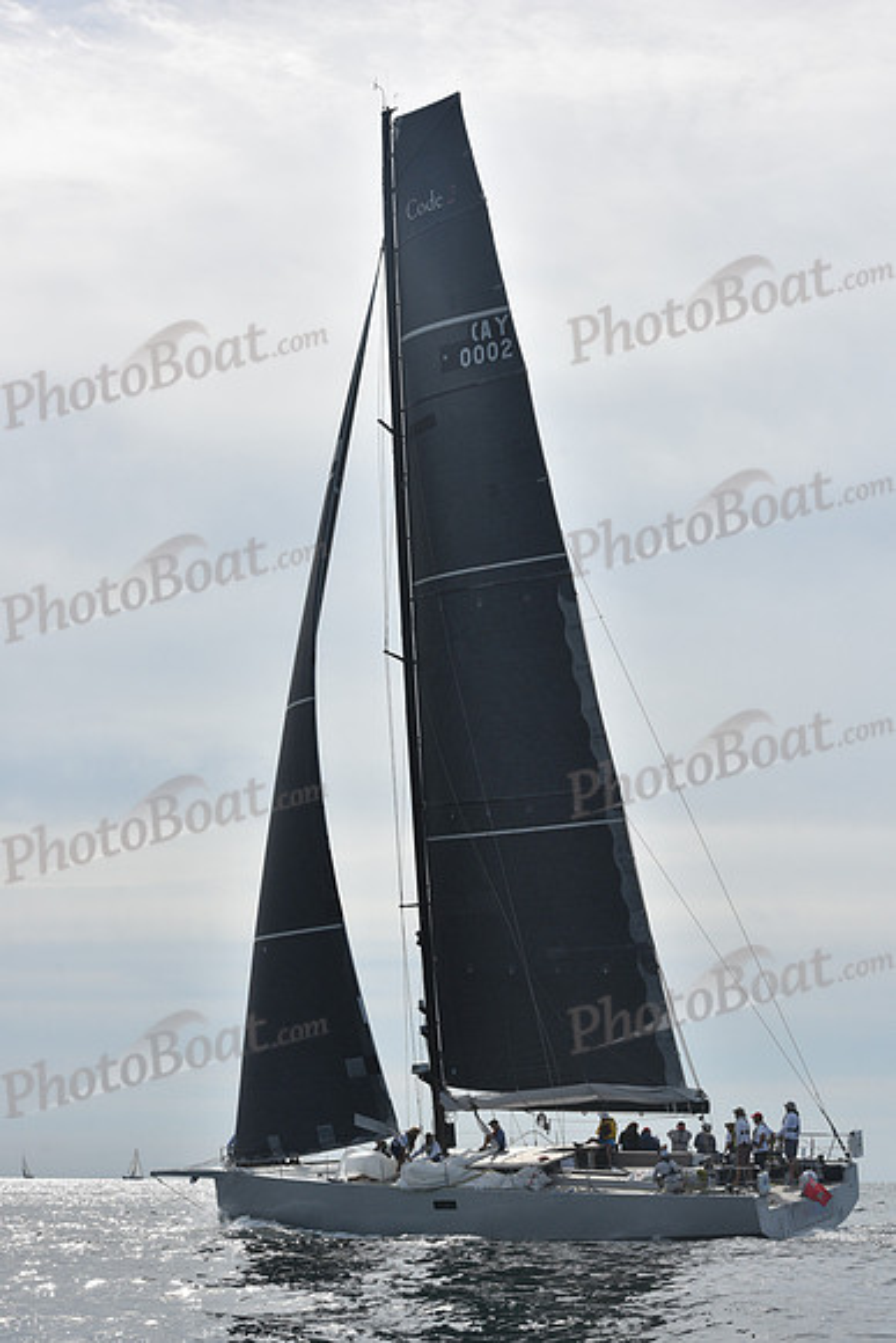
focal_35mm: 70
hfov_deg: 19.5
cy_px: 672
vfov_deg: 28.8
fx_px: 2612
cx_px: 448
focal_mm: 70
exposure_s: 1/1250
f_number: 10
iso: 320
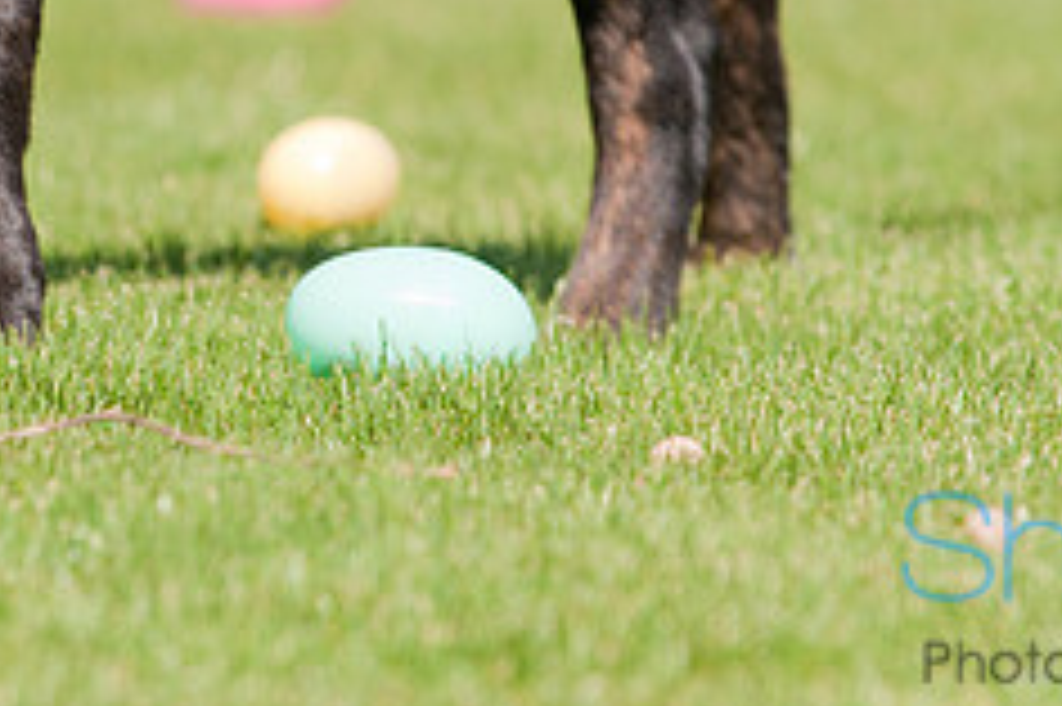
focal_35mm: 682
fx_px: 20111
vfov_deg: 2.0
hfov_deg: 3.0
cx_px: 315
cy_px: -88
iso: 200
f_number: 5
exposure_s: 1/1000
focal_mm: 185
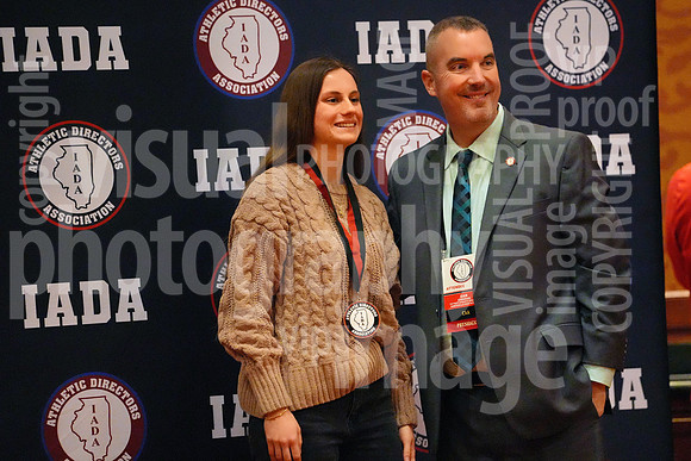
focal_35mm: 200
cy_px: 230
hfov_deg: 10.3
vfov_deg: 6.9
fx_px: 3840
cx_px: 346
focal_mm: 200
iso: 12800
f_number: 3.5
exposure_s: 1/250
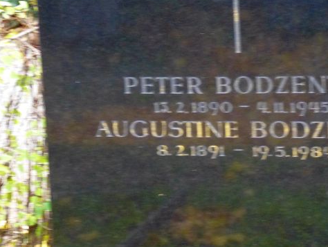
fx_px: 1631
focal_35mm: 172
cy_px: 120
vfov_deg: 8.6
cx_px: 192
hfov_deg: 11.5
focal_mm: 18.2
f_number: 5.3
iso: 800
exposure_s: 1/60
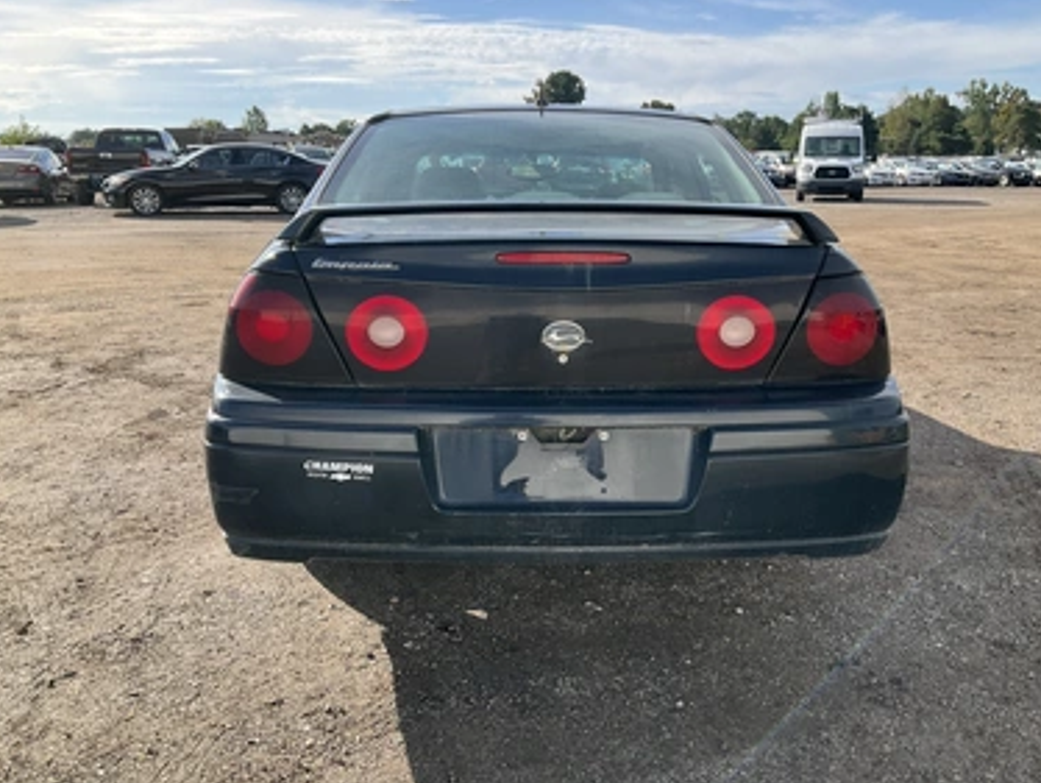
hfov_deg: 58.3
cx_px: 540
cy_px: 376
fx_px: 933
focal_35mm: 31
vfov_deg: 45.5
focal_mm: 3
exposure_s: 1/978
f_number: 1.8
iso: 25
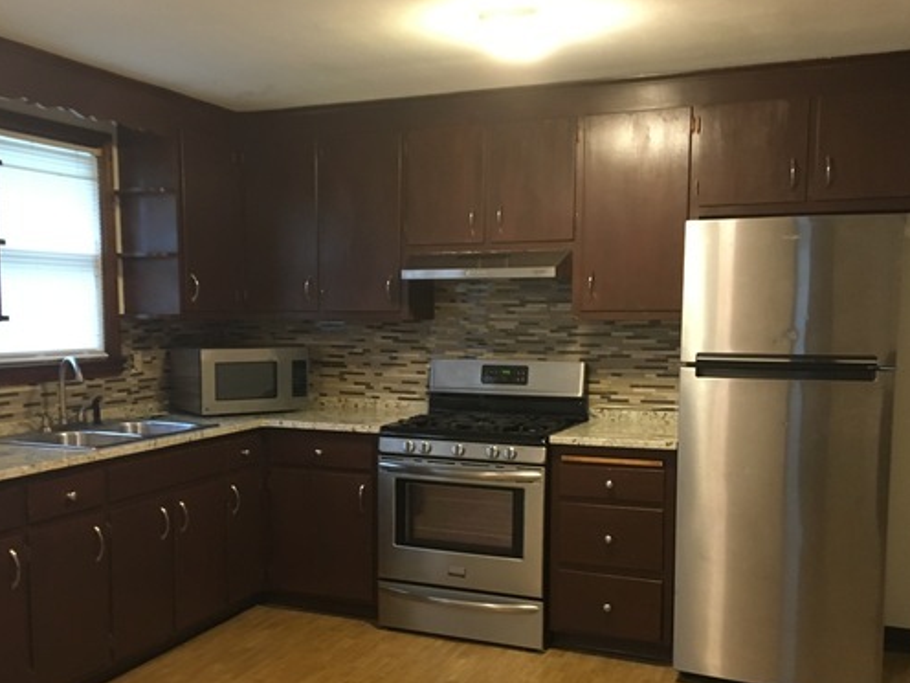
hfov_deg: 47.8
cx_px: 401
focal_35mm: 39
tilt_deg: -7.4
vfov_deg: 36.6
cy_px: 426
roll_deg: +1.1
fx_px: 1025
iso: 200
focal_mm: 4.15
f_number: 2.2
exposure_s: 1/17
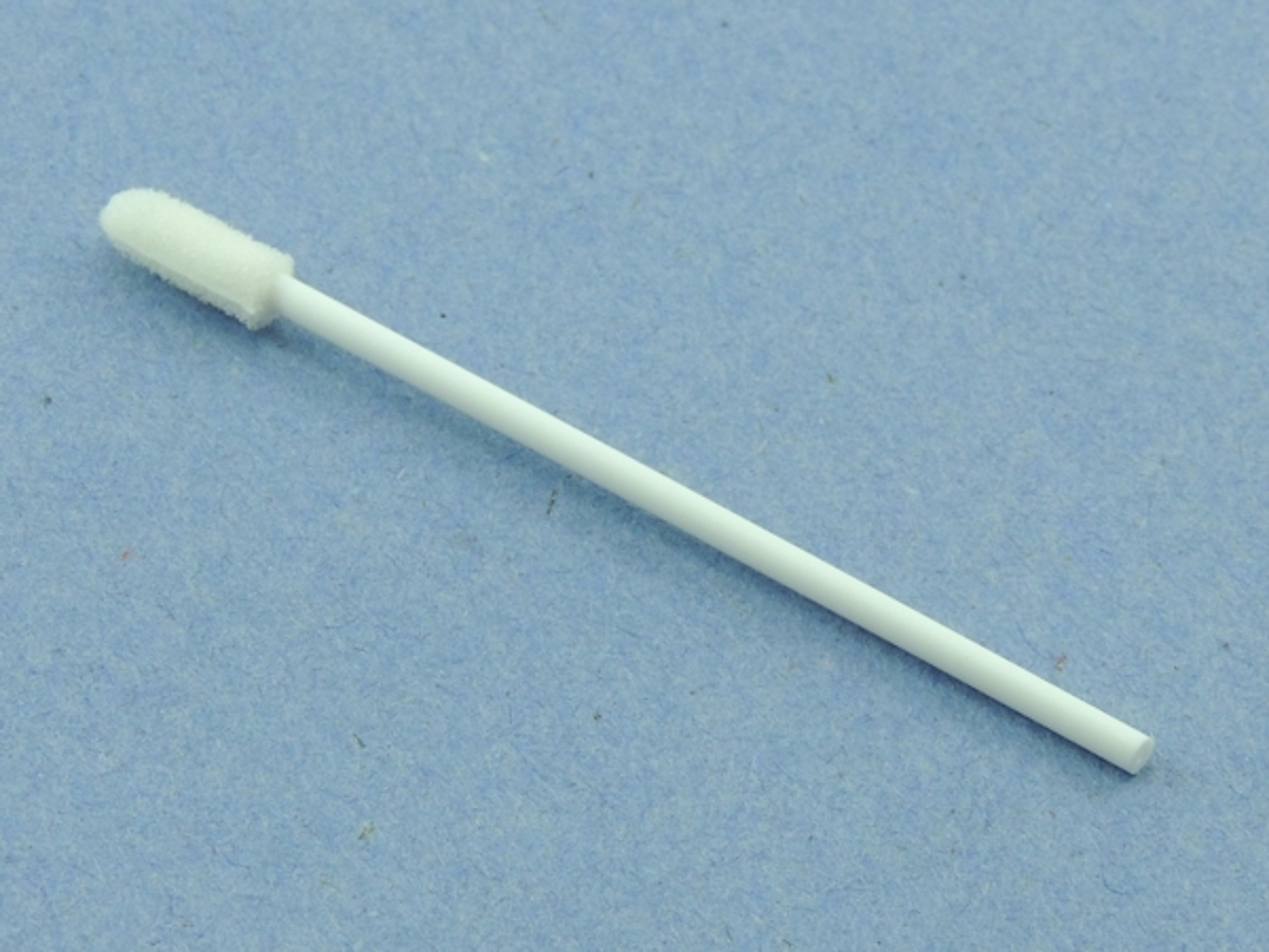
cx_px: 634
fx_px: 4949
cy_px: 476
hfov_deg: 14.6
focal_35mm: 135
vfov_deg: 11.0
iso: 400
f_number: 5.4
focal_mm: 24
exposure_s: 1/80
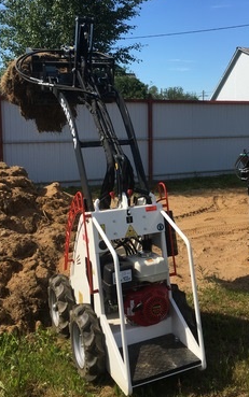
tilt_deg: -5.5
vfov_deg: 49.0
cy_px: 162
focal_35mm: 40
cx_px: 171
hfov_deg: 31.7
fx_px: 434
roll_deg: -0.5
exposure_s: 1/1202
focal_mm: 4.15
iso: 25
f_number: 2.2
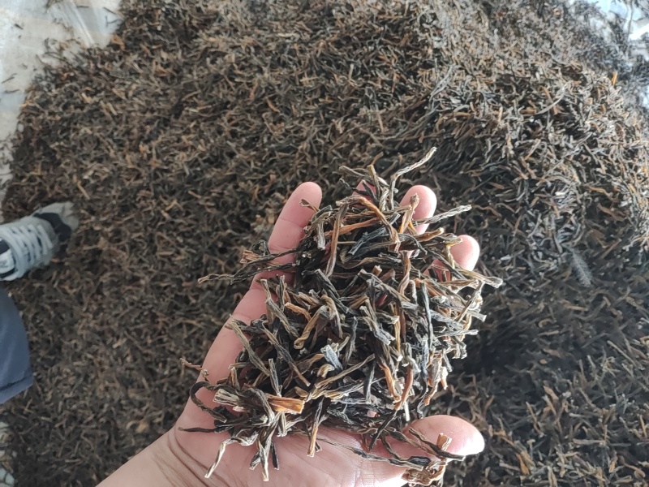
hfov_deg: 67.3
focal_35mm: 26
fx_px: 487
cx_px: 324
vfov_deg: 53.1
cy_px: 244
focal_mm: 4.26
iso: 2119
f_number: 1.8
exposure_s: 1/25
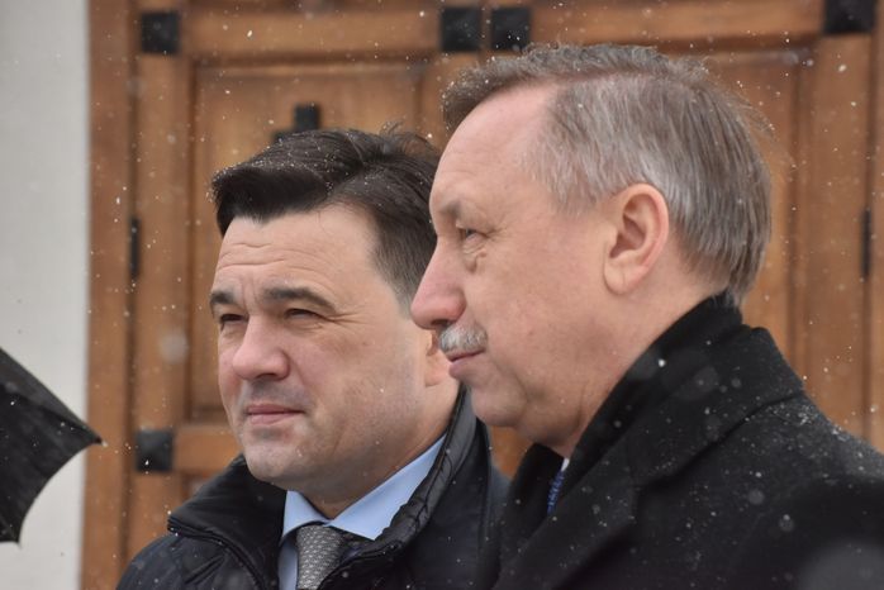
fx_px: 3807
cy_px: 295
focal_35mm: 155
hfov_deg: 13.2
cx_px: 442
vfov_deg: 8.9
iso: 3200
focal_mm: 155
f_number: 14
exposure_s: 1/800
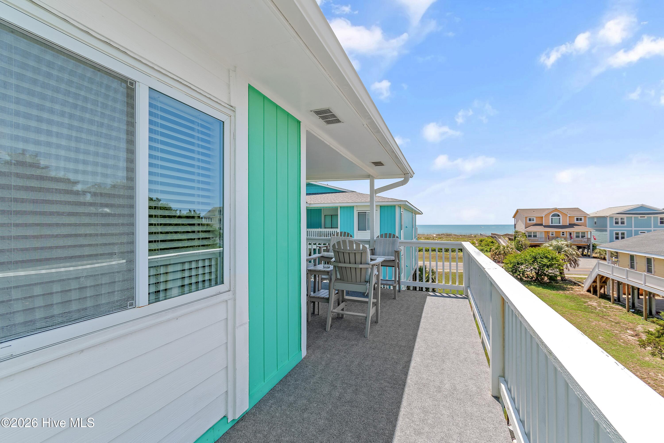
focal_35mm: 15
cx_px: 332
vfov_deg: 77.3
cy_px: 222
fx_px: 277
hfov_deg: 100.4
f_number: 5.6
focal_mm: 10
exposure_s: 1/125
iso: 100
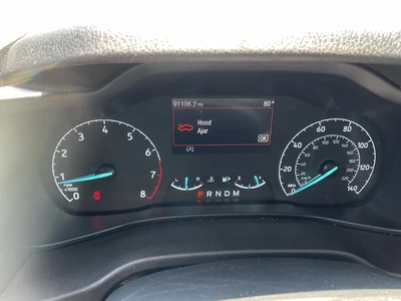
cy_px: 150
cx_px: 200
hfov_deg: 61.7
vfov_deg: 48.2
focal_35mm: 29
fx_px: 336
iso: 64
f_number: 1.8
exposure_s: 1/89
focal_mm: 3
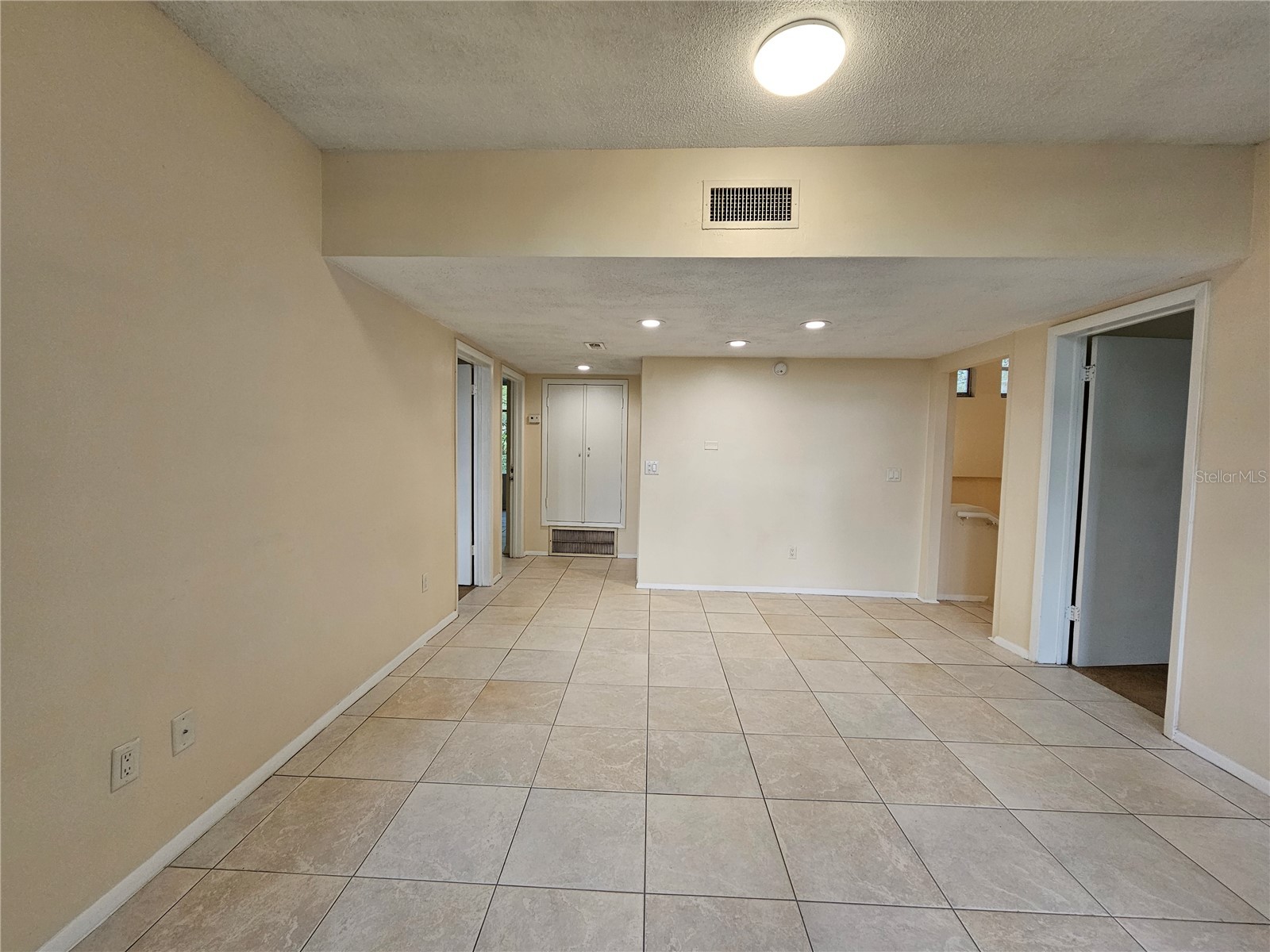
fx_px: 477
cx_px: 635
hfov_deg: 106.2
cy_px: 476
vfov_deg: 89.9
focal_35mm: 13
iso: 100
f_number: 2.2
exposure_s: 1/60
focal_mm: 2.2
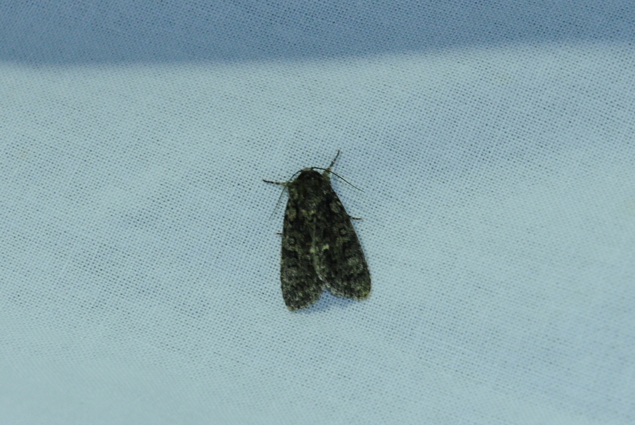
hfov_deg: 19.4
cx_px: 318
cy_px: 212
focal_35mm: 105
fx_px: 1854
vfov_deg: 13.1
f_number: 5.6
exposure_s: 1/80
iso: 500
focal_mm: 70
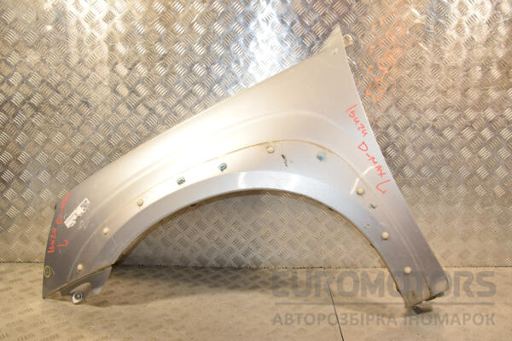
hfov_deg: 57.2
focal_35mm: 33
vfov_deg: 40.0
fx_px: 469
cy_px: 170
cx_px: 256
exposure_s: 1/200
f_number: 7.1
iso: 800
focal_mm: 22
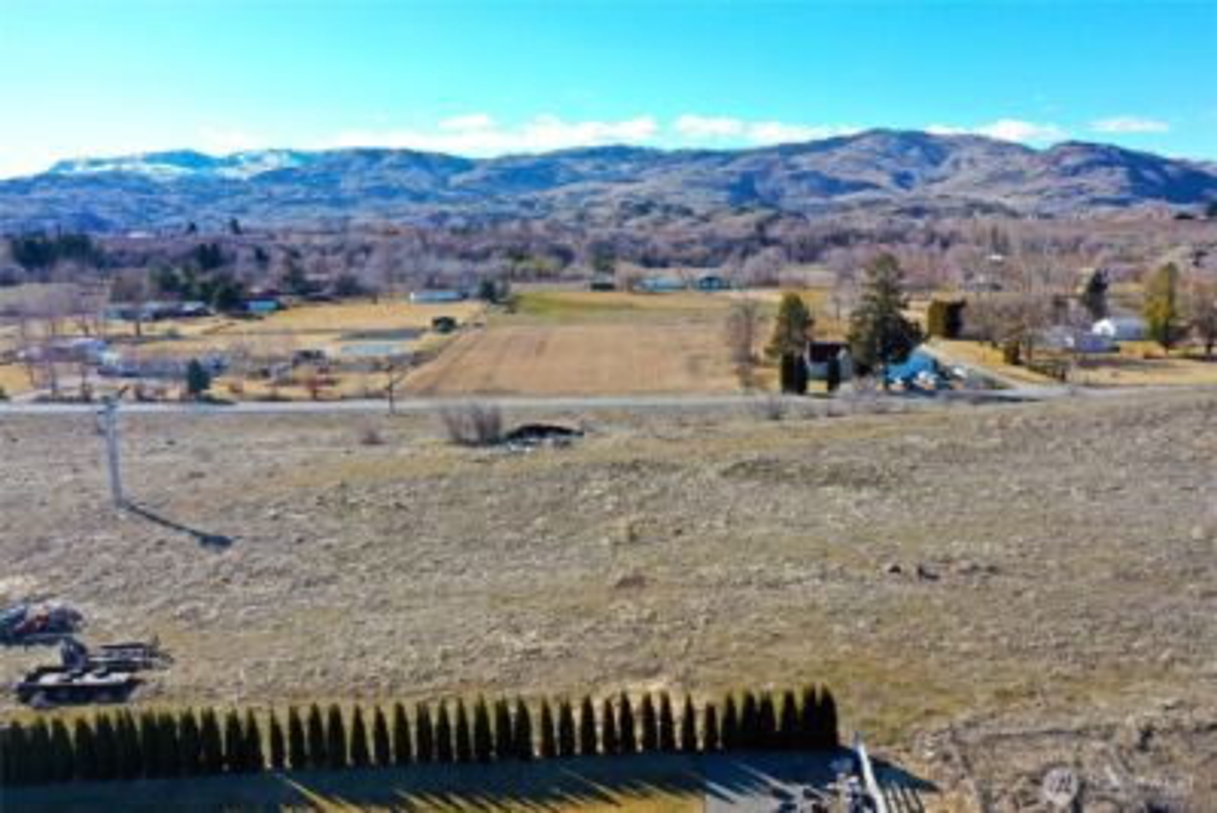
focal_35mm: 28
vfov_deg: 46.4
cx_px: 608
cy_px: 406
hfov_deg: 65.5
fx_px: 947
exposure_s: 1/320
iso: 100
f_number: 5.6
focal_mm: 10.26
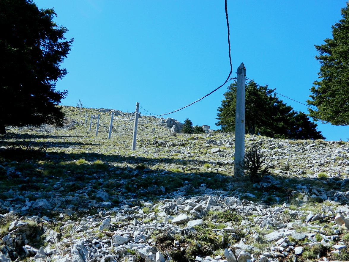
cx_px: 174
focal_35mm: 41
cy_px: 131
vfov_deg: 35.1
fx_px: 413
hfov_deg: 45.8
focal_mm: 7.3
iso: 80
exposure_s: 1/400
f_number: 3.5
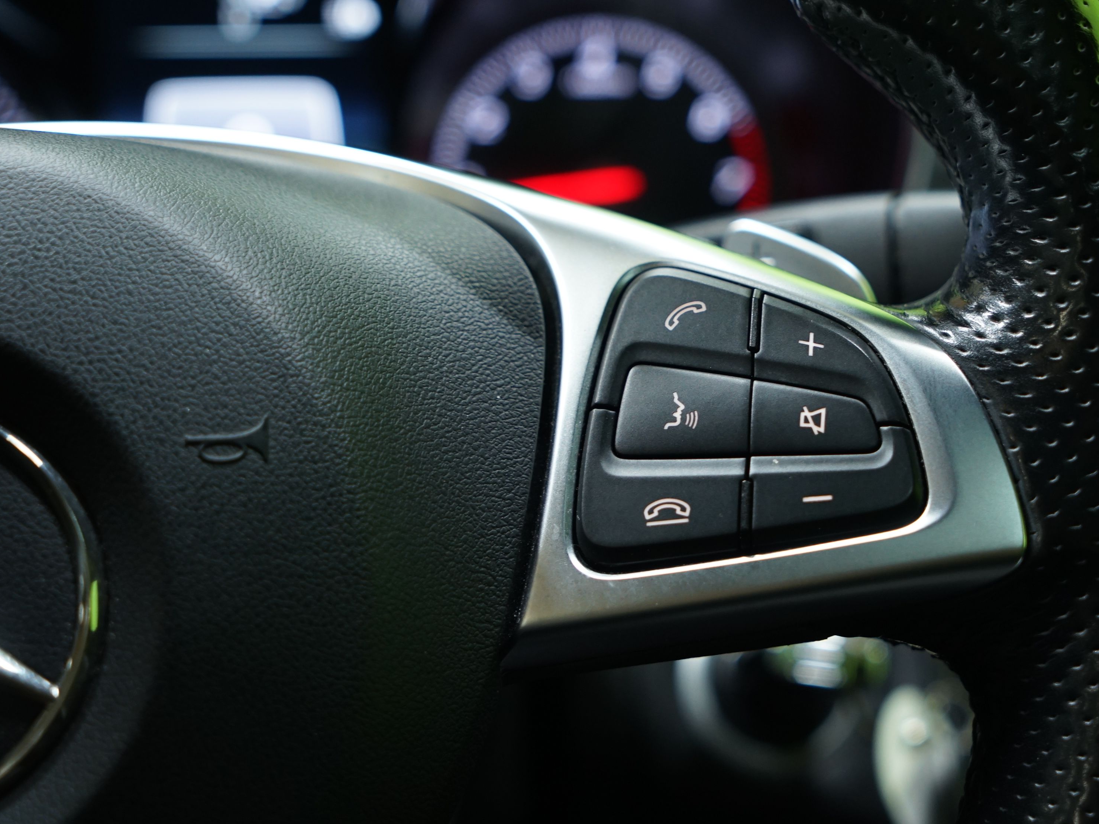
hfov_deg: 30.1
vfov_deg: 22.9
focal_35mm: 64
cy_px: 398
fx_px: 2032
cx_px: 728
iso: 1000
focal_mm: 50
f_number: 5
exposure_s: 1/20
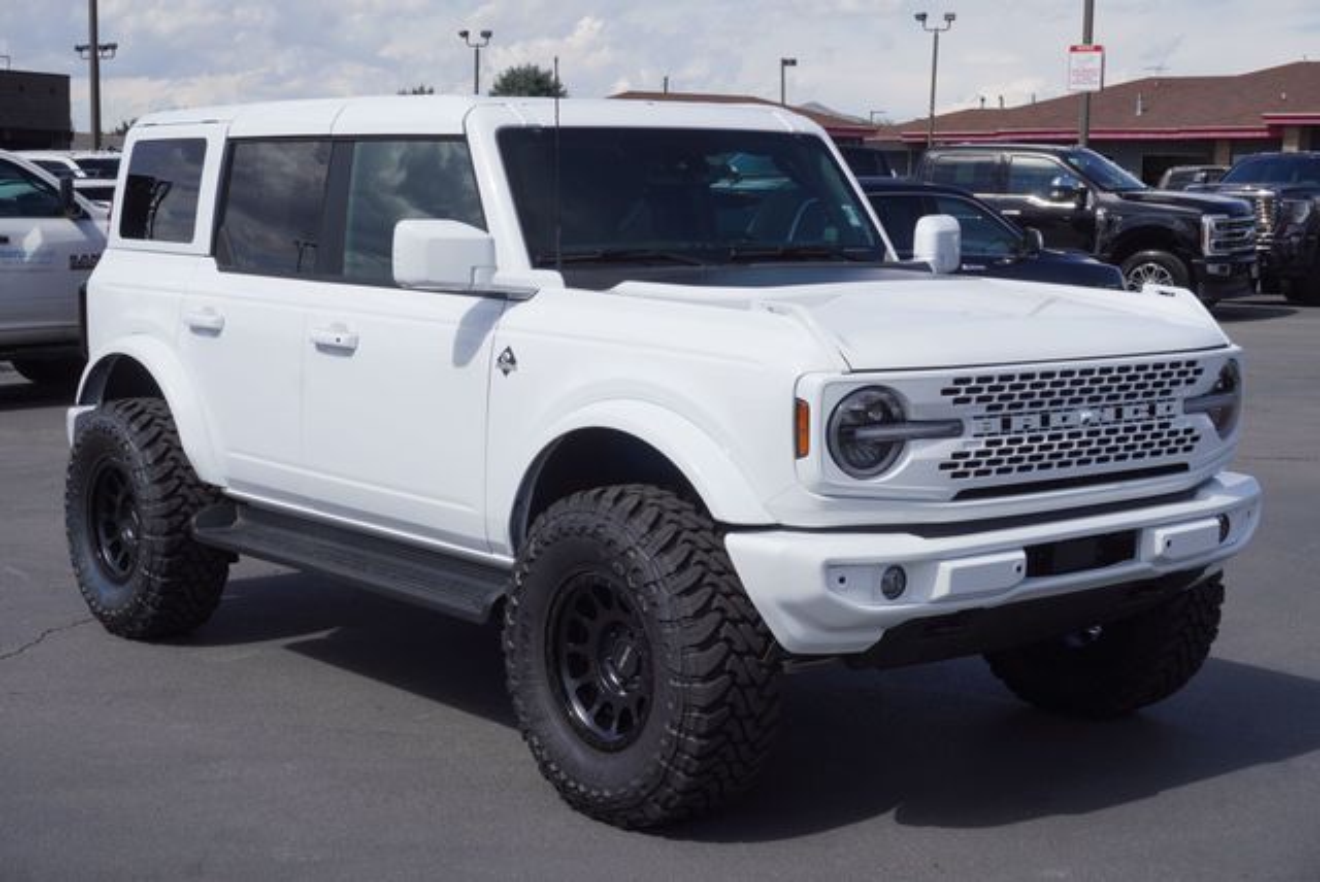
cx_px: 660
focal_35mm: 57
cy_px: 441
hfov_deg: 35.0
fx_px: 2092
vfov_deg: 23.8
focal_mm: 38
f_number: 11
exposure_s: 1/200
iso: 100
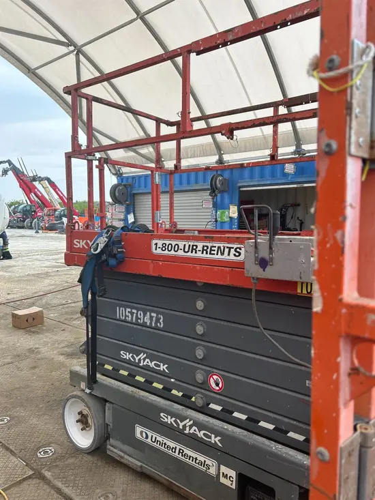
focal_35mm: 26
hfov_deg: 53.1
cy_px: 250
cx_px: 188
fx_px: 375
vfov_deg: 67.3
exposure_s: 1/1124
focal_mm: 5.7
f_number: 1.5
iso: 50
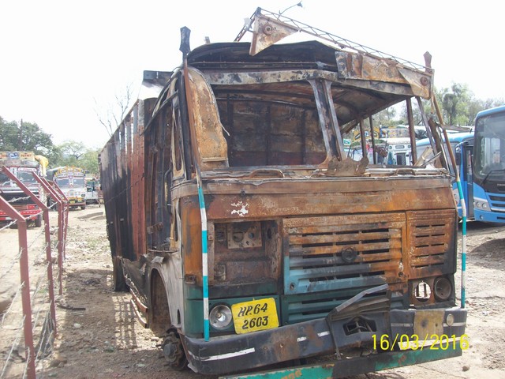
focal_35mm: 36
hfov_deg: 51.4
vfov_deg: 39.7
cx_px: 252
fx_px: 525
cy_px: 190
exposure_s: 1/356
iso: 80
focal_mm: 6
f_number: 2.7
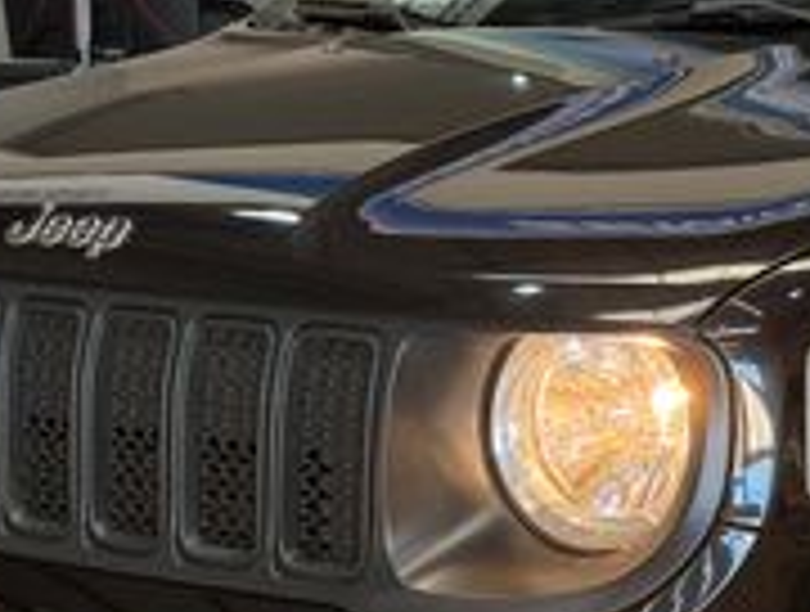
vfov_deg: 11.8
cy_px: 540
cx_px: 630
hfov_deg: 15.6
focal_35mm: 125
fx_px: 2933
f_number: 1.78
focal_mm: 6.76
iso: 80
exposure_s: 1/60
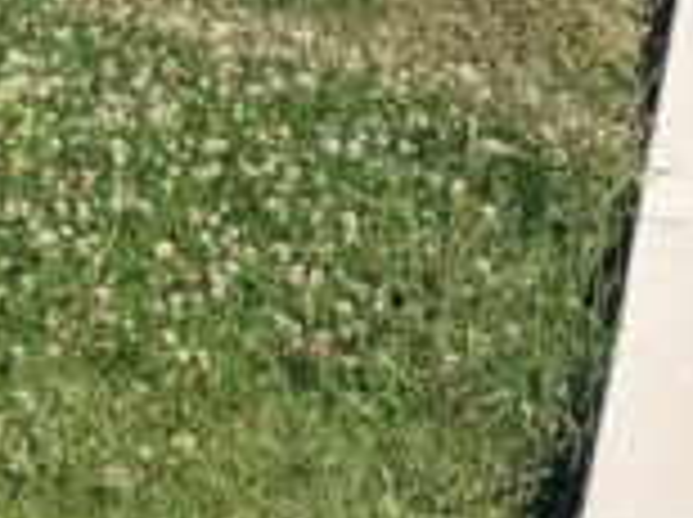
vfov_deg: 7.7
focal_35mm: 173
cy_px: -869
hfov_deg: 11.3
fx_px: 3458
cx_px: -50
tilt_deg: +1.4
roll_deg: -1.2
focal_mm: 4.25
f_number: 1.8
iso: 25
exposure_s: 1/2208
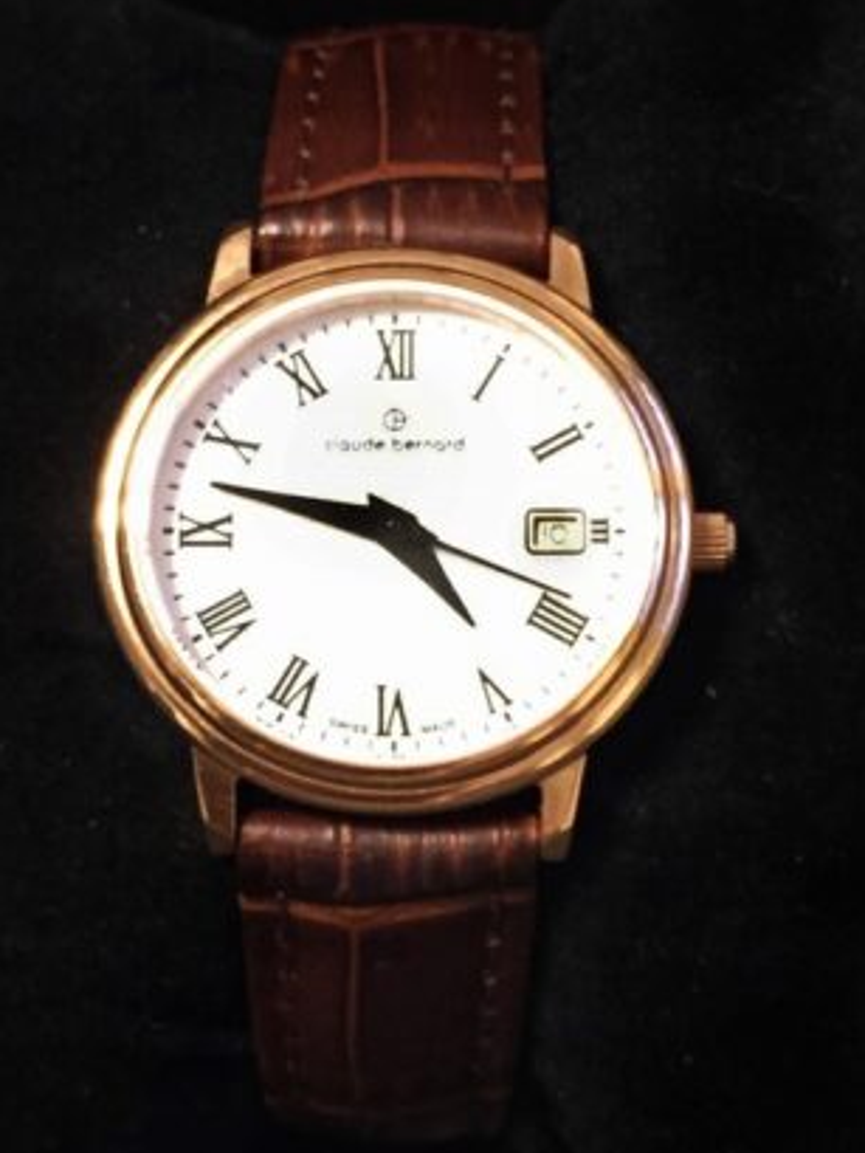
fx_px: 1132
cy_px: 586
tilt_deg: -73.0
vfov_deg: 53.9
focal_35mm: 34
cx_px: 389
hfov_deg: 41.8
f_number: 2.2
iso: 250
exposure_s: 1/17
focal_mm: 4.15
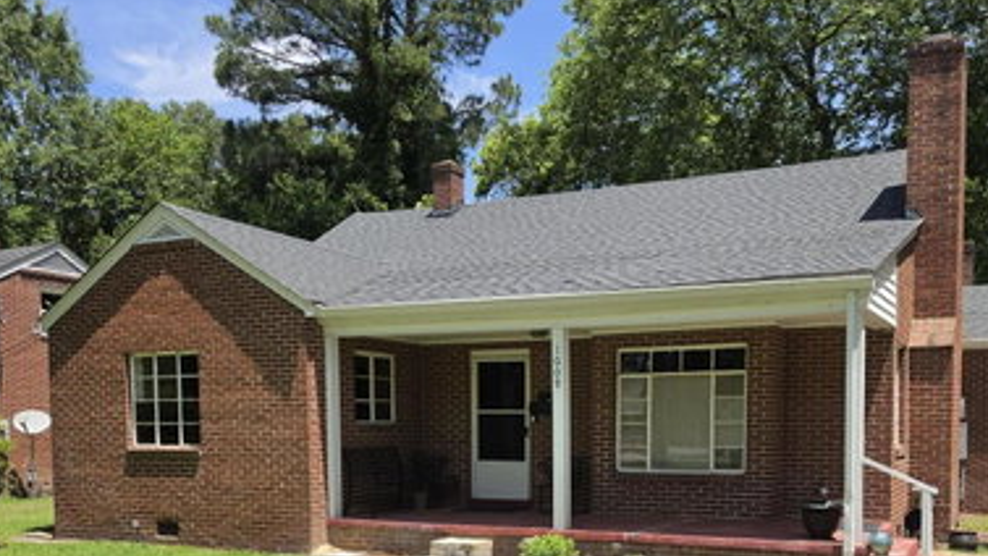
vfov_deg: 33.1
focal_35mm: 34
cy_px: 483
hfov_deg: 57.5
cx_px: 598
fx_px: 891
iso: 64
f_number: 1.4
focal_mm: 6.5
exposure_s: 1/3758
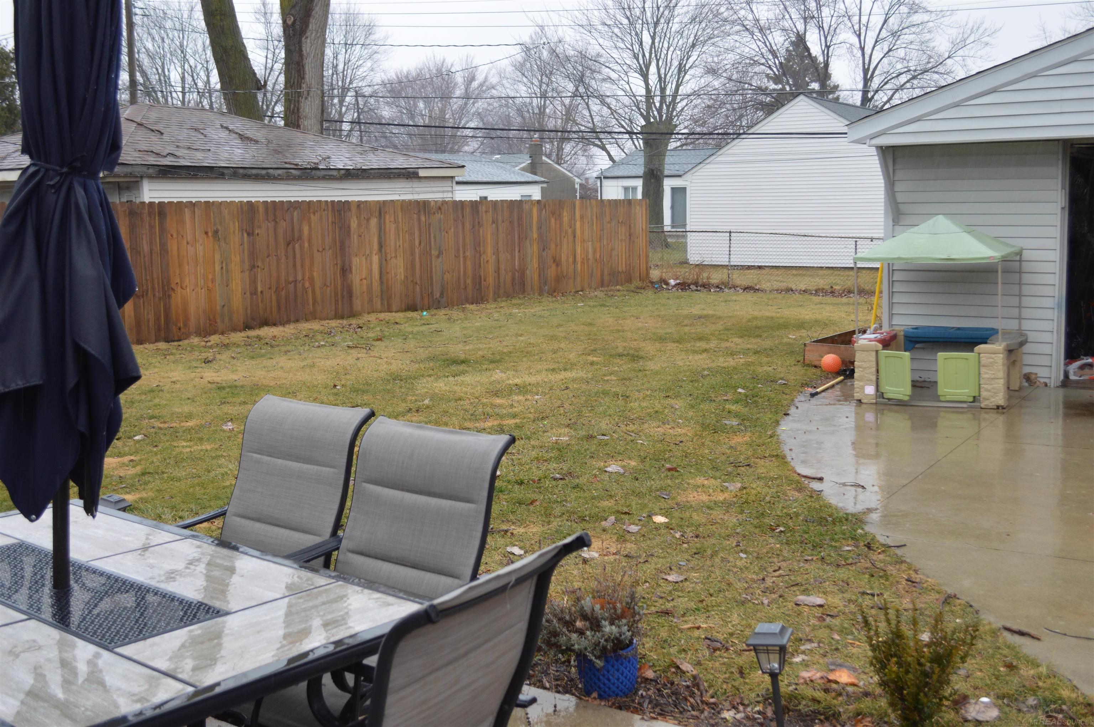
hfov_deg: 49.6
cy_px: 364
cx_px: 547
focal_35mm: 39
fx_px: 1184
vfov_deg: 34.1
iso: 400
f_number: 5
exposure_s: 1/100
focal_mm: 26
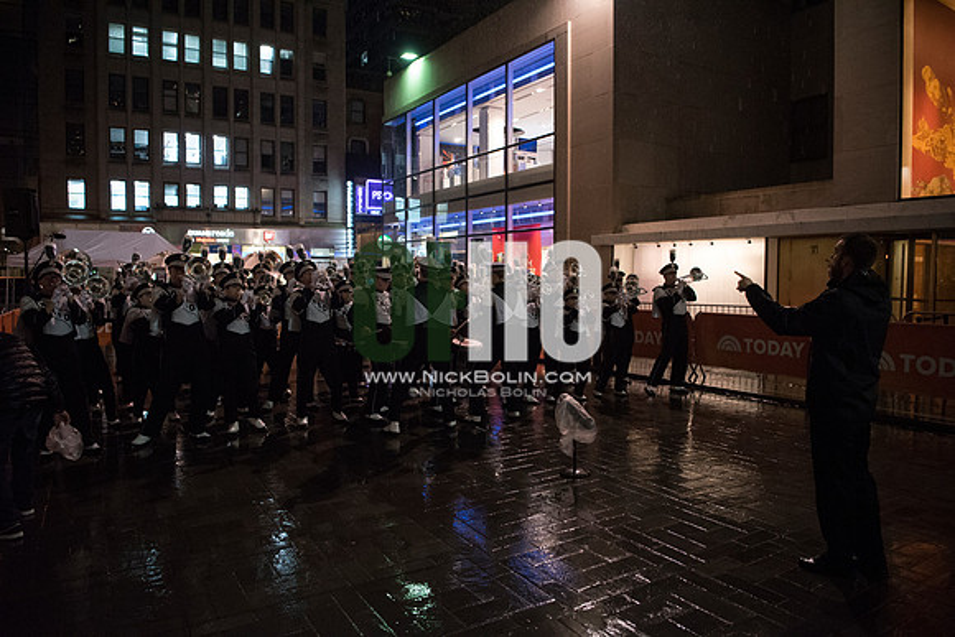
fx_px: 637
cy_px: 318
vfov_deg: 53.2
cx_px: 478
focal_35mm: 24
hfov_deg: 73.7
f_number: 2.8
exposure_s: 1/320
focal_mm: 24
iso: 8000
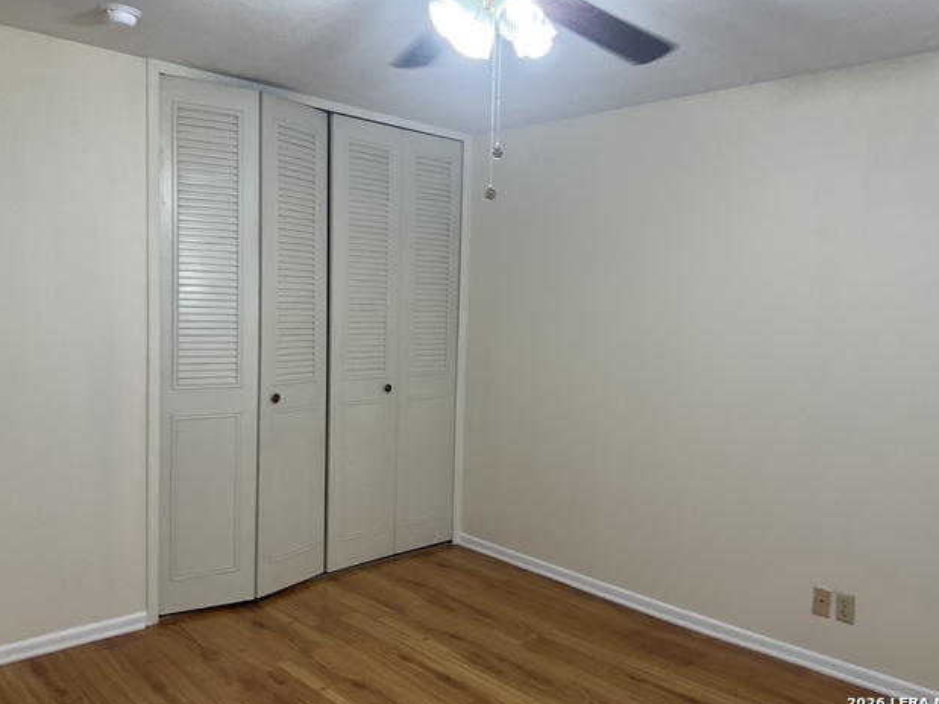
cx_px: 482
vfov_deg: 46.8
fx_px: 814
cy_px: 347
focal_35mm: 30
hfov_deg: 60.0
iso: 40
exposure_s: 1/60
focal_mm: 3
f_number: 1.8
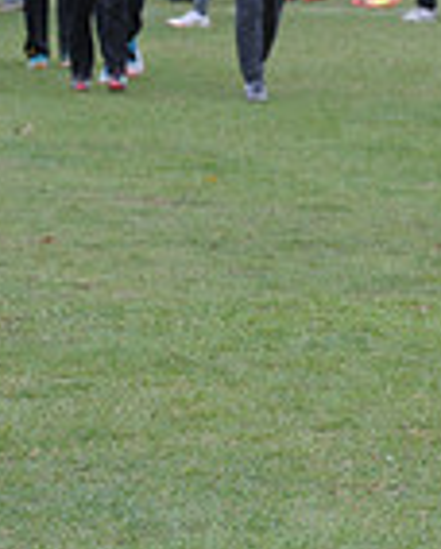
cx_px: 1060
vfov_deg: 4.0
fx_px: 7782
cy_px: -62
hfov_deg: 3.2
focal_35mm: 478
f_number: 6.3
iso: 1000
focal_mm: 125
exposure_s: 1/800
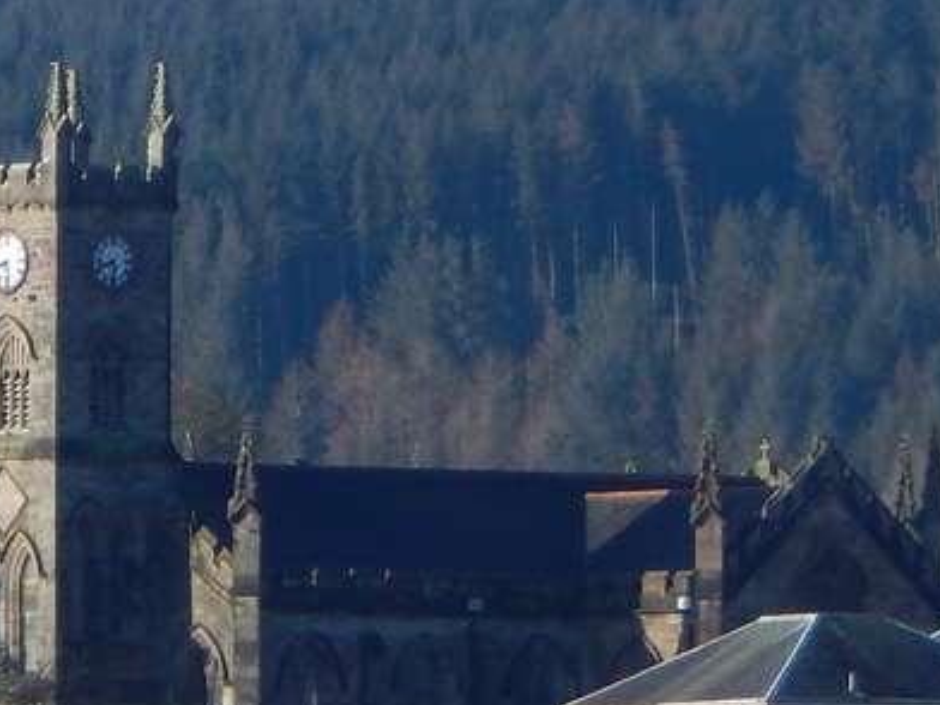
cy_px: 60
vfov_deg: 2.6
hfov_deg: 3.5
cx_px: 472
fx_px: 15478
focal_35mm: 570
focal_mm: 50.1
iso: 125
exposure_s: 1/400
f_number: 5.7
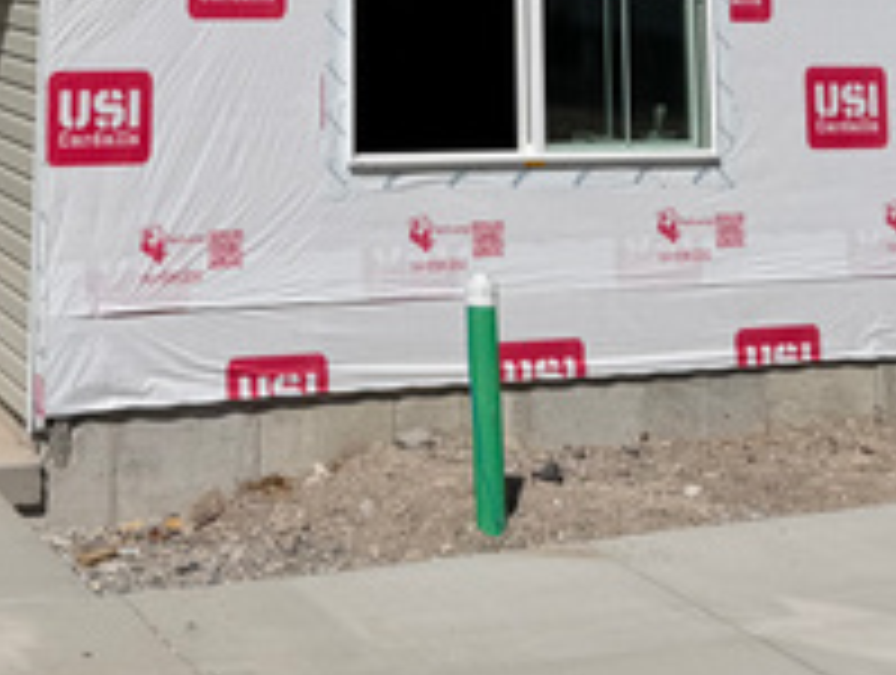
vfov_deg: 17.1
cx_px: 189
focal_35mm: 77
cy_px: -382
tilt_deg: +8.7
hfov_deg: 24.9
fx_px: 1997
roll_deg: -0.9
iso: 80
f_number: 1.78
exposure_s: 1/17544
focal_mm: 6.76
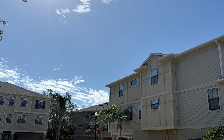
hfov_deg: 62.9
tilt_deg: +13.7
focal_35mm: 30
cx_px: 111
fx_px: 183
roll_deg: -1.9
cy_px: 93
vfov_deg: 41.3
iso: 80
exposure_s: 1/10309
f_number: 1.78
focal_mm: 6.76
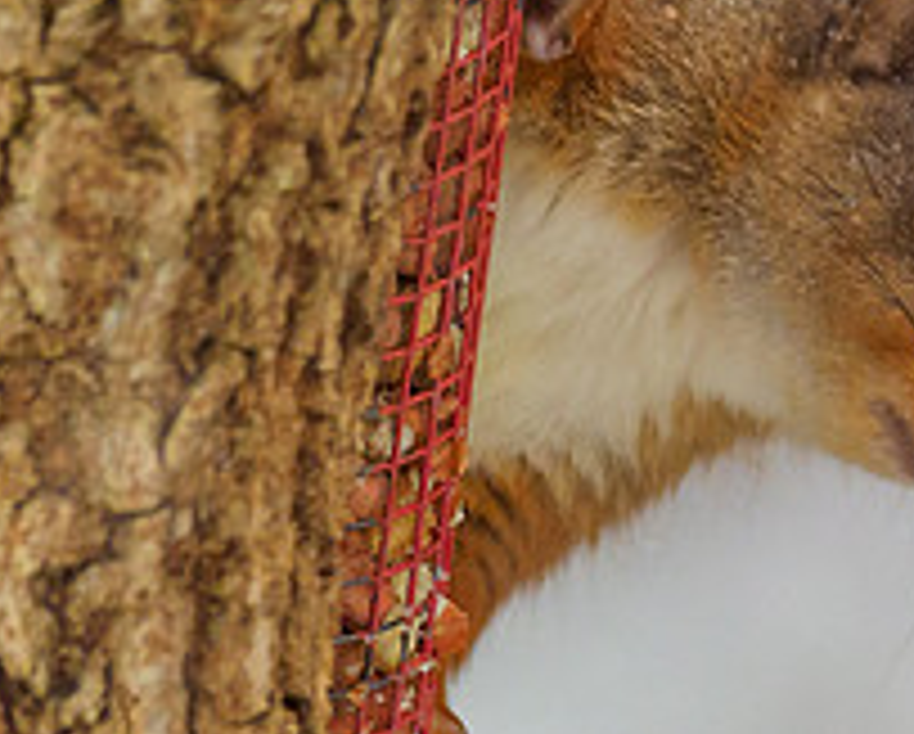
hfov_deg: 0.8
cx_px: 852
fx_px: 63472
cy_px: 93
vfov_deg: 0.7
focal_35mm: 2343
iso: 1250
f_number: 4
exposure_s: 1/400
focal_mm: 300
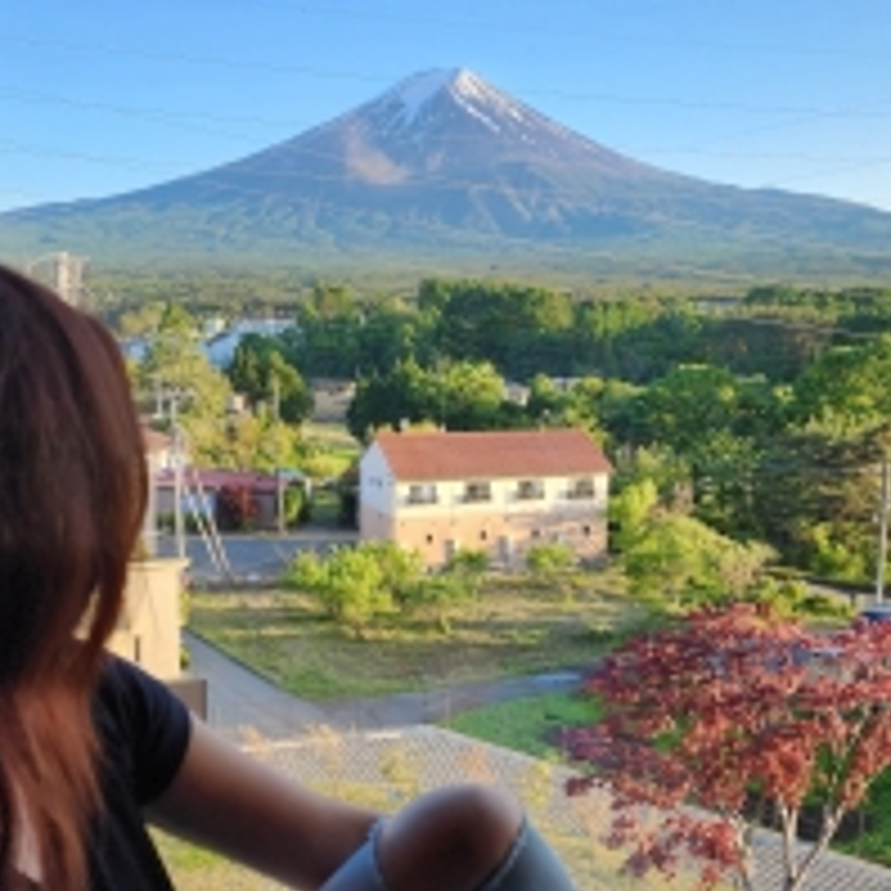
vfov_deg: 40.8
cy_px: 513
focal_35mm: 41
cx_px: 423
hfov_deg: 40.9
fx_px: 1194
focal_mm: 6.4
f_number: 1.8
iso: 25
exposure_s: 1/180
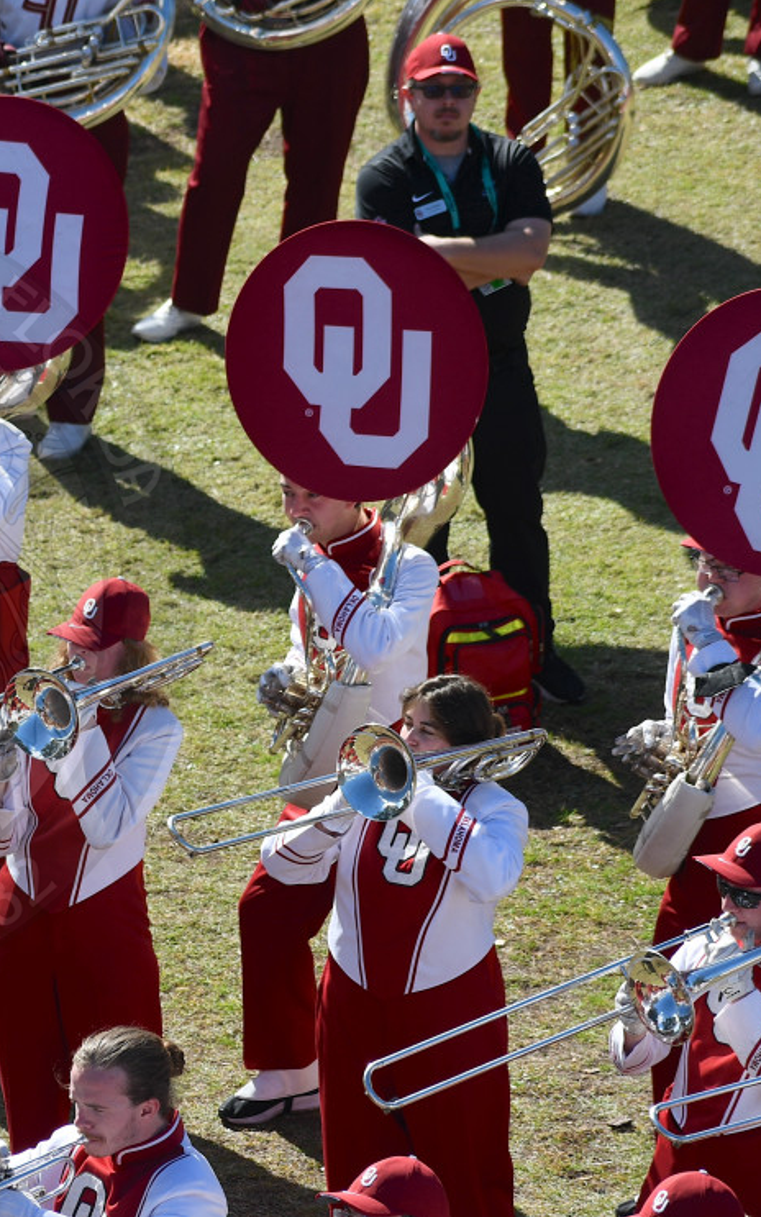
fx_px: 12008
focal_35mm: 362
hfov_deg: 3.6
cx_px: -213
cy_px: 599
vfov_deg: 5.8
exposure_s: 1/500
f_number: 5.6
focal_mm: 122
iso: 100
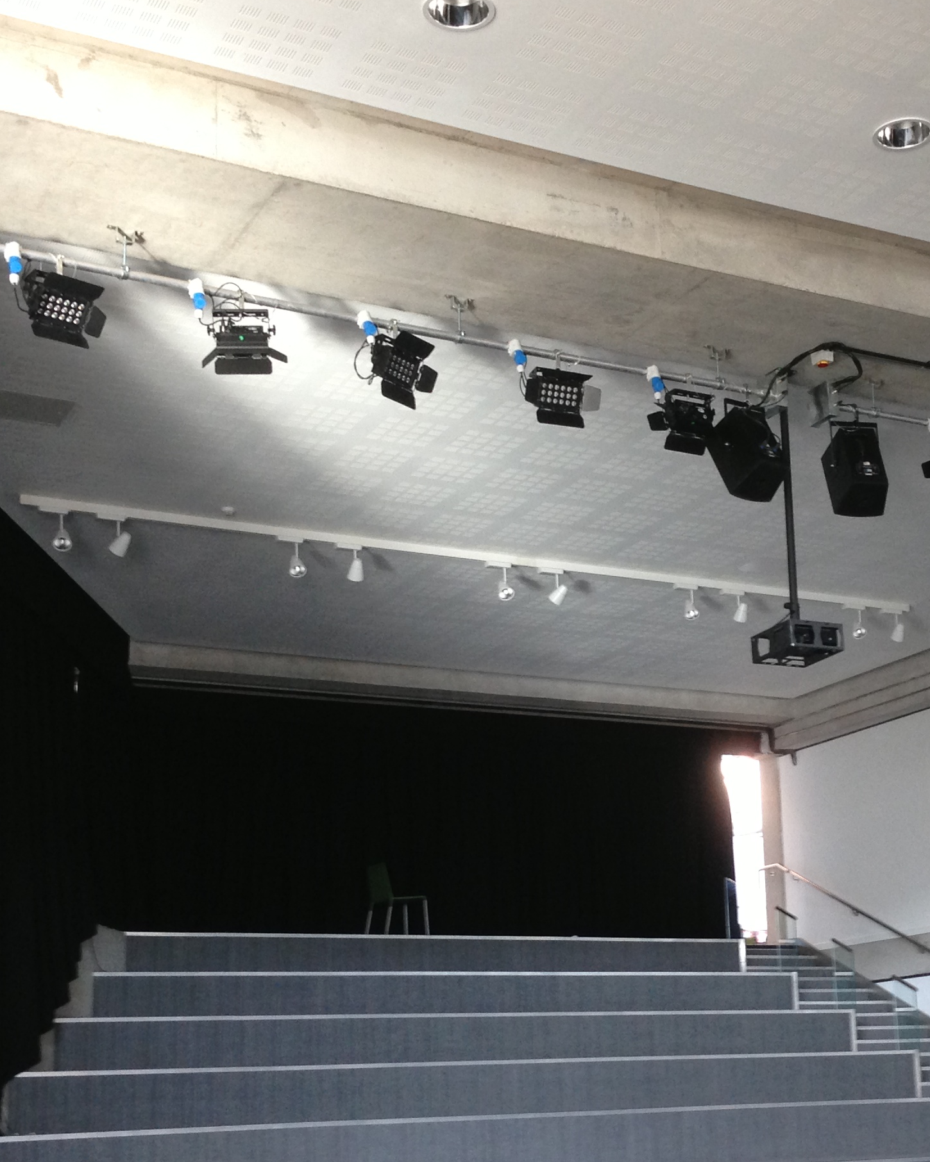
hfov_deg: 26.0
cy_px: 734
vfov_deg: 32.3
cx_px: 663
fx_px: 1996
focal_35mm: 58
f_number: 2.4
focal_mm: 4.13
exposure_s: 1/20
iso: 125
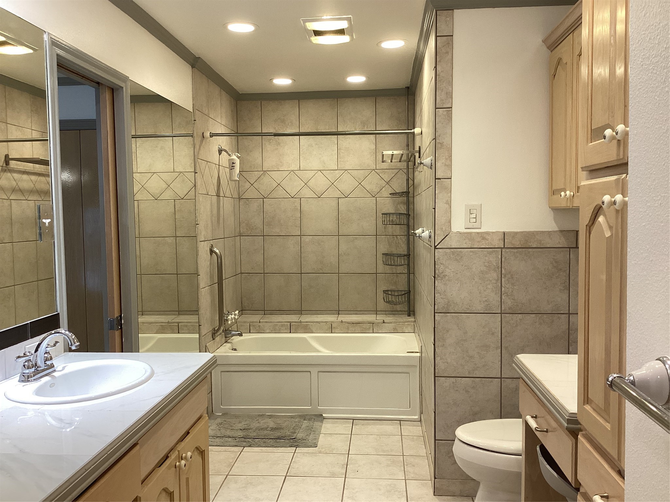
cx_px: 335
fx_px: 600
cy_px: 251
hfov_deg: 58.4
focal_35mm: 31
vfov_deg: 45.4
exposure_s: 1/60
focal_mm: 3.3
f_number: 2.4
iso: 80
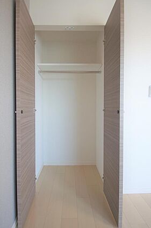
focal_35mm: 17
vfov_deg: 93.3
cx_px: 69
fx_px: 107
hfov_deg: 70.1
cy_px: 108
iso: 100
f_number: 4
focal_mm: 10
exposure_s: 1/40
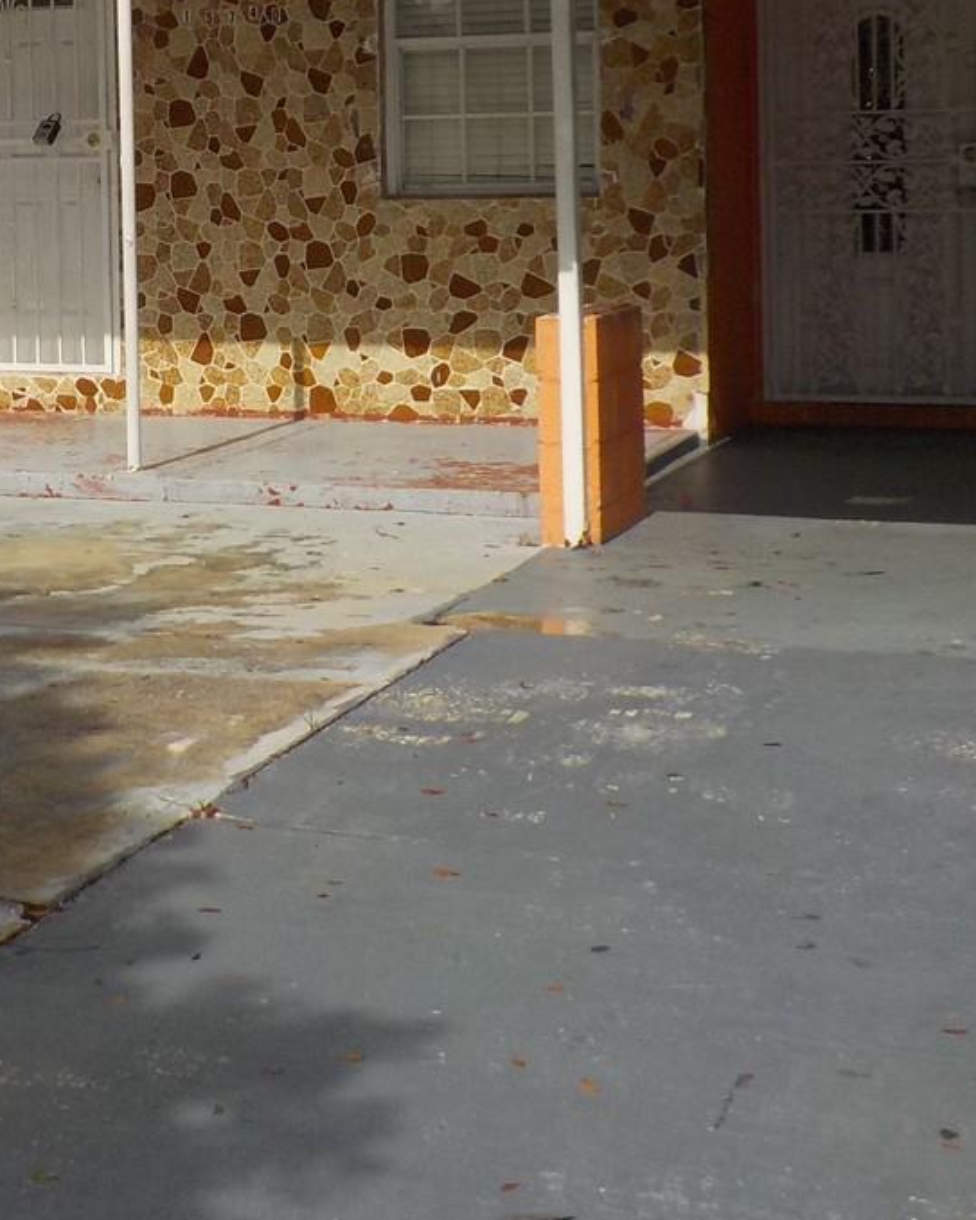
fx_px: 2492
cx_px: 74
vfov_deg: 26.8
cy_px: 183
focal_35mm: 69
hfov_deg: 21.6
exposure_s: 1/800
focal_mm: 4.1
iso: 125
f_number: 6.6
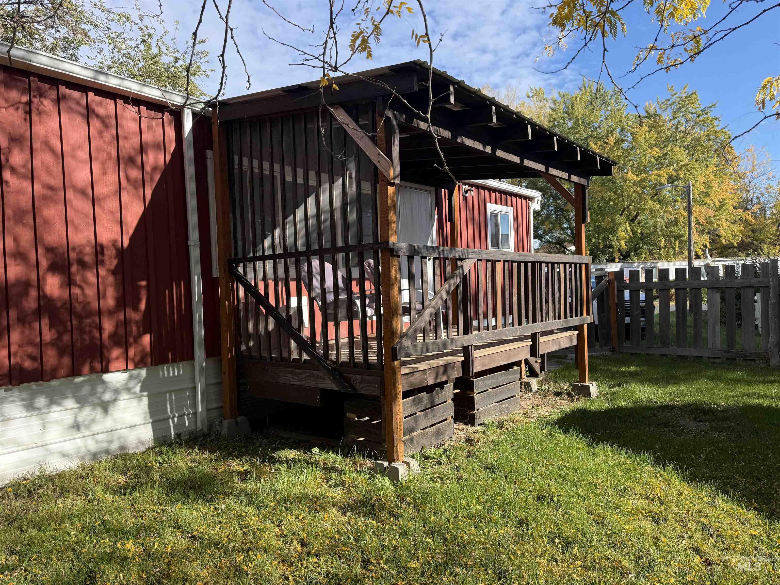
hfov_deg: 71.6
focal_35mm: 24
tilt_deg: +0.2
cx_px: 390
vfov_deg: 56.8
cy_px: 292
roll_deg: +2.2
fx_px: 541
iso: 80
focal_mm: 6.76
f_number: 1.78
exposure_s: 1/1464
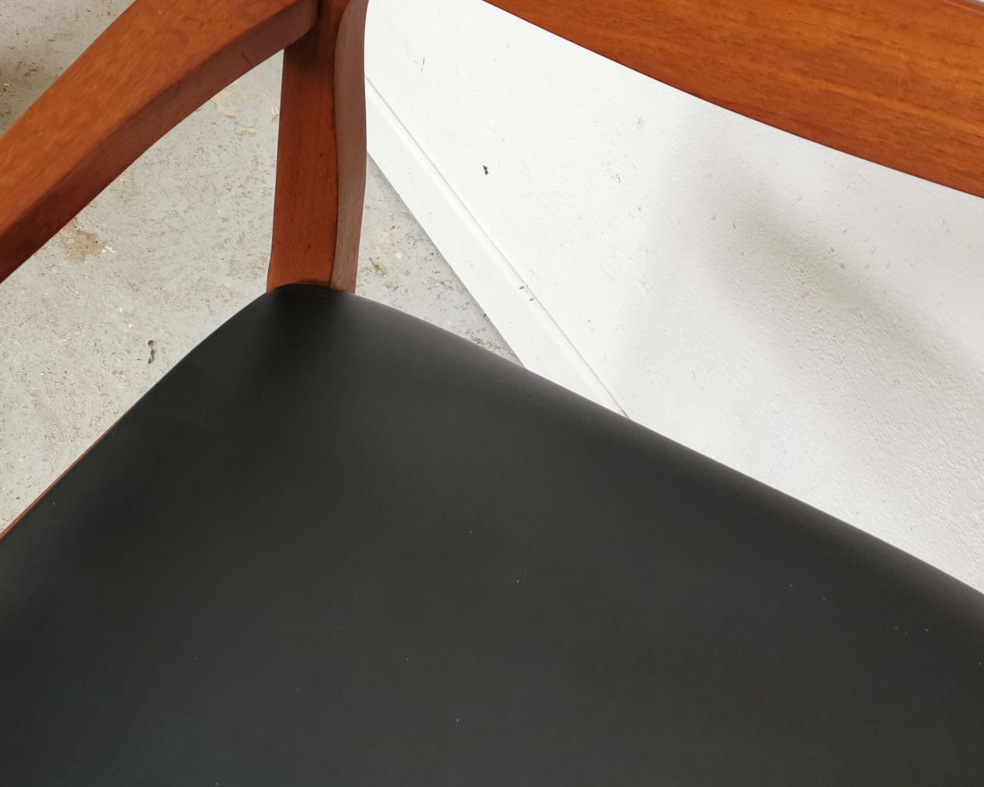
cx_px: 219
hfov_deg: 37.6
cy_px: 248
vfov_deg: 31.1
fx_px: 1398
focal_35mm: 48
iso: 160
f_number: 1.8
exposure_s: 1/50
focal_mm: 5.58
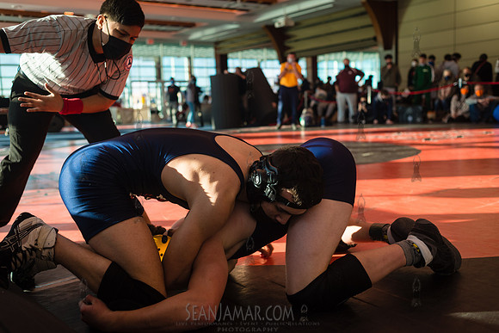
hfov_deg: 54.4
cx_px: 250
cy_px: 166
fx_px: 485
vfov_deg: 37.9
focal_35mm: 35
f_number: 3.5
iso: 400
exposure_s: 1/400
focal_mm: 35
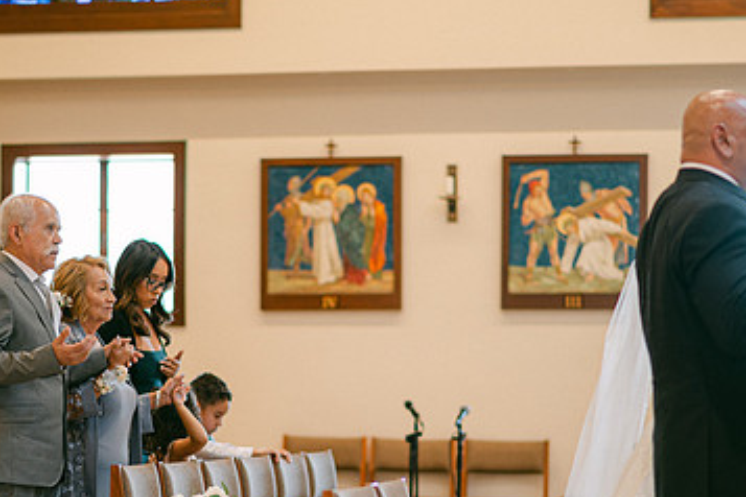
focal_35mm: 138
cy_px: 361
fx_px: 2859
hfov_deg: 14.9
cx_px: 372
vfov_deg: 9.9
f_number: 1.8
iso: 400
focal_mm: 85
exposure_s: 1/125
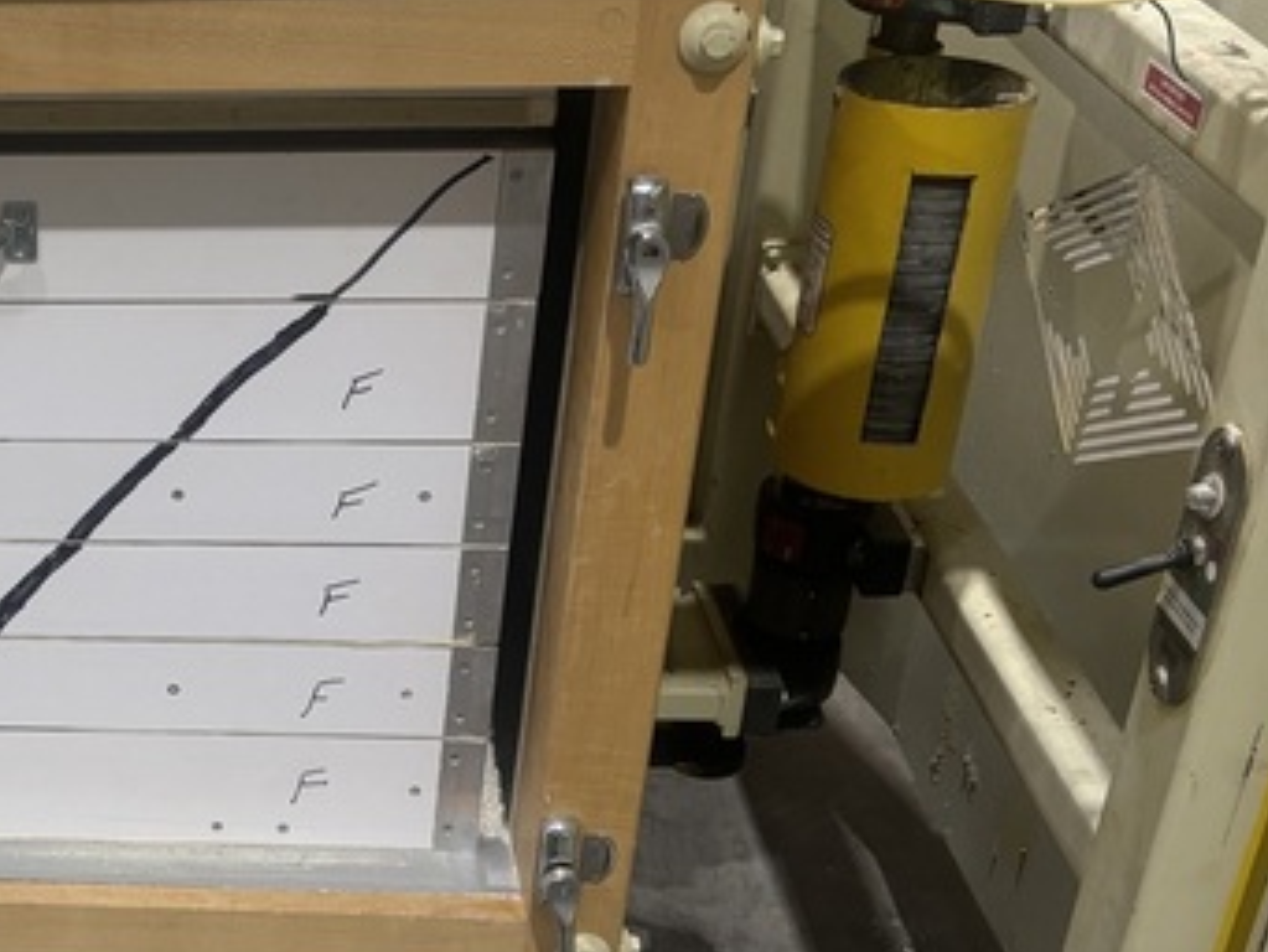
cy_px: 617
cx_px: -71
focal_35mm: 61
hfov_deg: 29.1
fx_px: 2235
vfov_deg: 24.0
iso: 125
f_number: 1.6
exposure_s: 1/83
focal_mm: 5.96
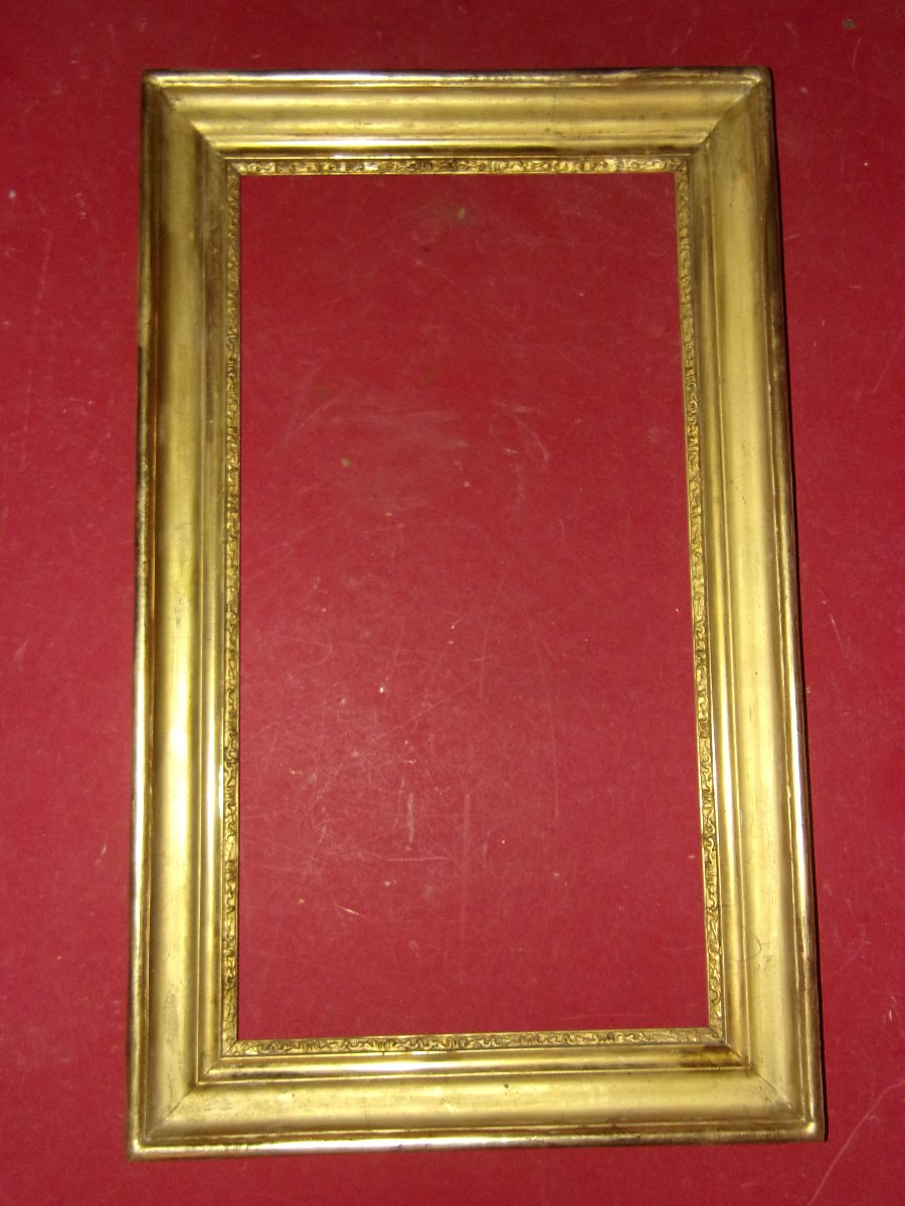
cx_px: 452
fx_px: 1255
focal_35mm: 36
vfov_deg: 51.4
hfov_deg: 39.7
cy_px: 603
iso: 200
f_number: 3.9
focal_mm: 6.5
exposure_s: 1/34
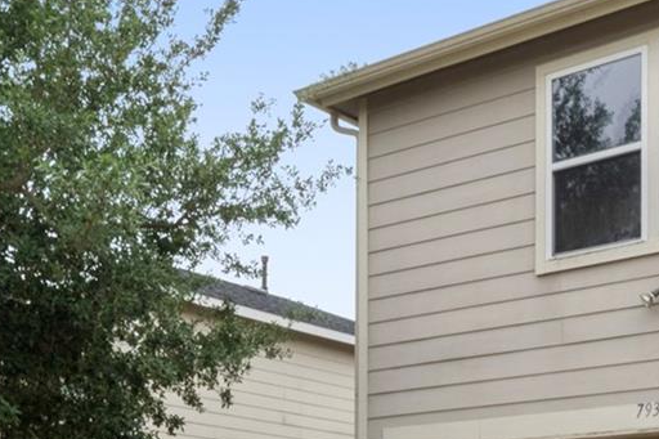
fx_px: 1171
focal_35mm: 64
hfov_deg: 31.3
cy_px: 490
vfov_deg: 20.2
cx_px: 400
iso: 800
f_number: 9
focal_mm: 16
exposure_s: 1/30
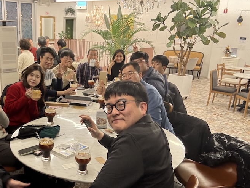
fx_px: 253
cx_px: 89
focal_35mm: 35
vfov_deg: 40.6
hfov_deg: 51.9
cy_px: 109
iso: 250
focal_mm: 2.69
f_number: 1.9
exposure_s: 1/60
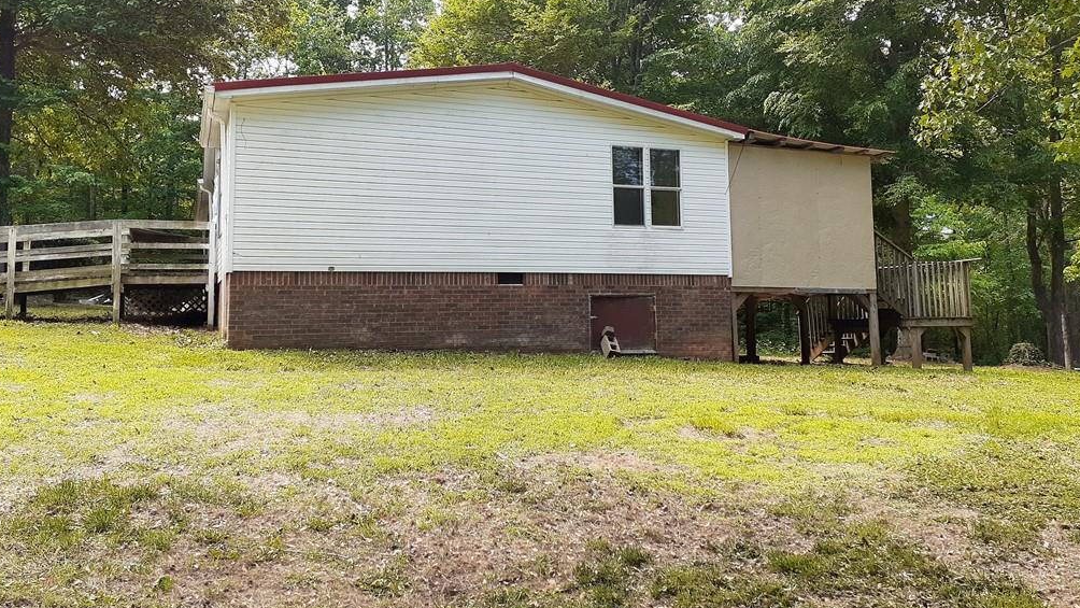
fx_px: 859
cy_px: 227
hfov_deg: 64.3
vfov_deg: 38.7
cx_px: 535
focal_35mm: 30
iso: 40
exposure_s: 1/383
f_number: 1.9
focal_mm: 3.6
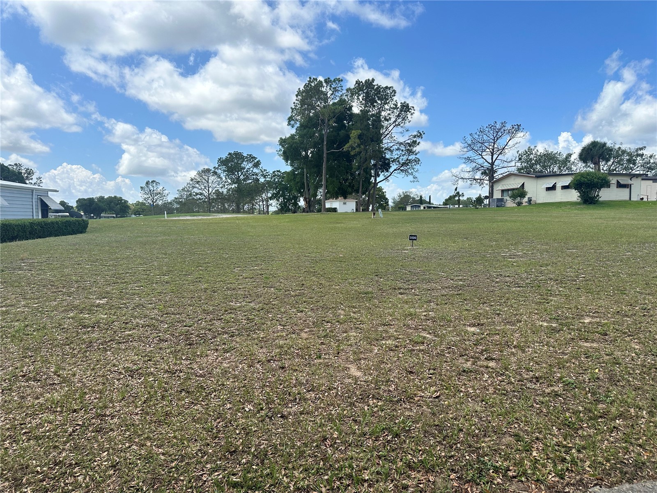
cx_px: 328
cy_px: 246
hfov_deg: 71.6
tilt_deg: -3.0
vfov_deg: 56.8
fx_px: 456
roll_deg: -1.6
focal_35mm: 24
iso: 80
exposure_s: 1/4545
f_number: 1.78
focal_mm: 6.86
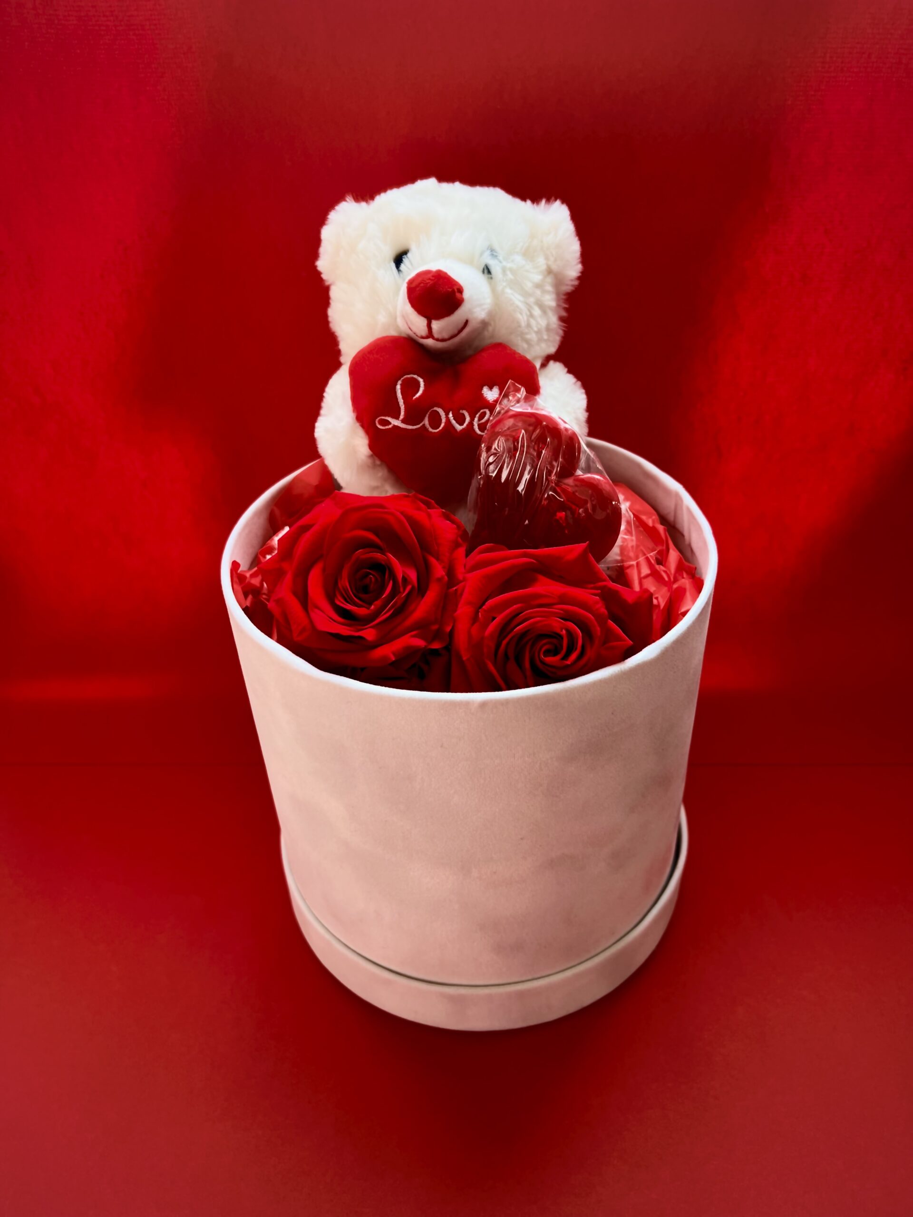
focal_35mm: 26
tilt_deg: -36.8
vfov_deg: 67.3
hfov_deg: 53.1
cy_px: 608
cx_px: 456
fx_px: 914
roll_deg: +3.9
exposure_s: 1/121
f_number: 1.5
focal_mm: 5.7
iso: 50
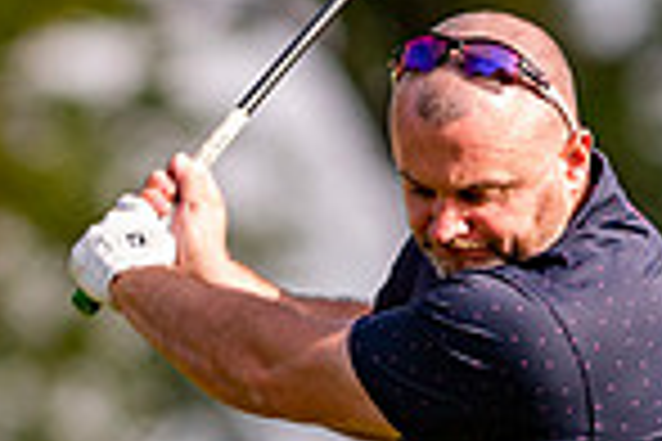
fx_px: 32638
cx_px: 468
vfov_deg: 0.8
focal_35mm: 1775
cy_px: 340
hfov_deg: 1.2
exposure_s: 1/1000
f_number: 2.8
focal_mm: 300
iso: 140
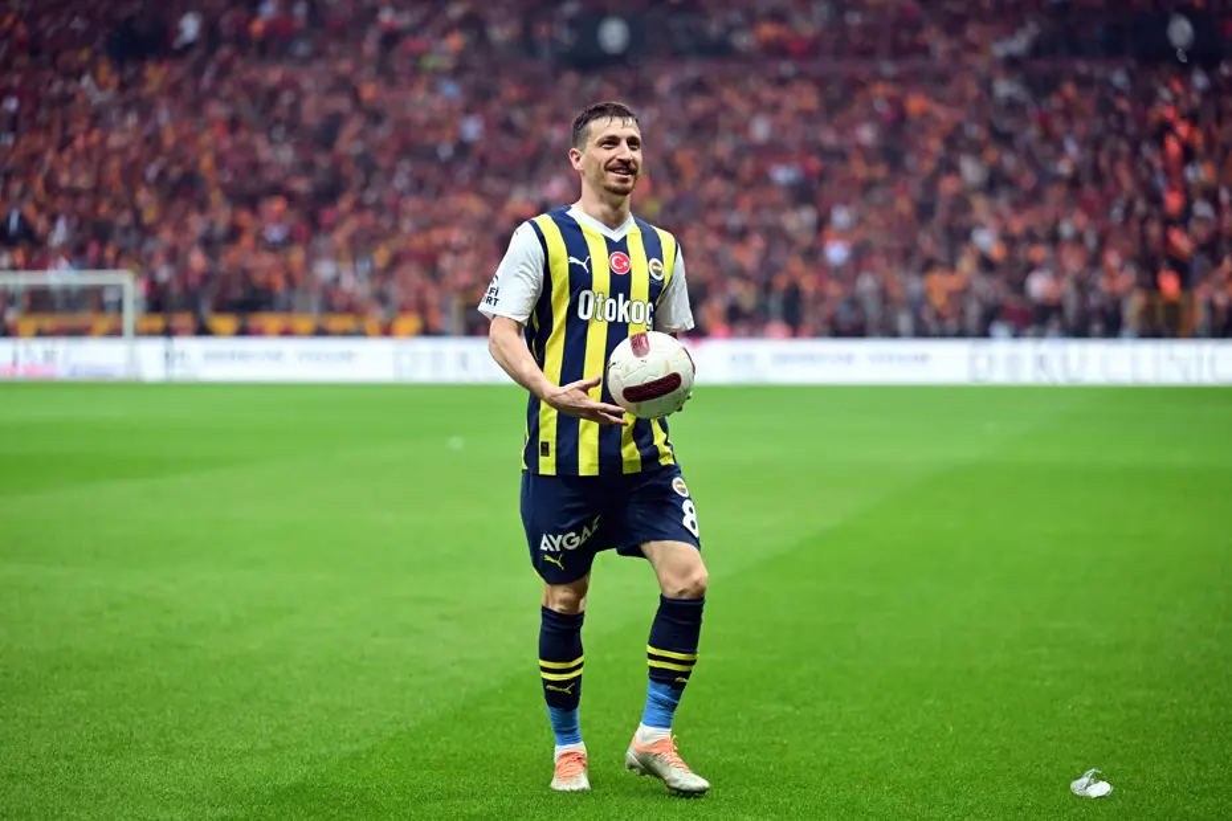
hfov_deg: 15.8
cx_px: 616
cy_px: 410
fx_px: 4449
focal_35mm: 130
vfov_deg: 10.5
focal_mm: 130
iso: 3200
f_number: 2.8
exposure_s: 1/1600
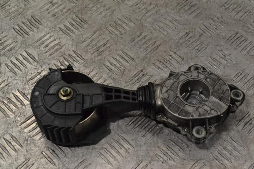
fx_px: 423
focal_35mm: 60
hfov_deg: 33.4
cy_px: 84
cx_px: 127
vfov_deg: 22.6
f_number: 10
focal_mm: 40
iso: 3200
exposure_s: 1/400
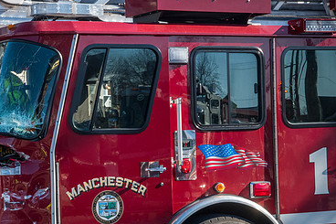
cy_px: 162
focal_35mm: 115
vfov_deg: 11.9
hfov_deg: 17.8
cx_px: 116
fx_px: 1073
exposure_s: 1/100
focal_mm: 46
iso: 500
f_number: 18
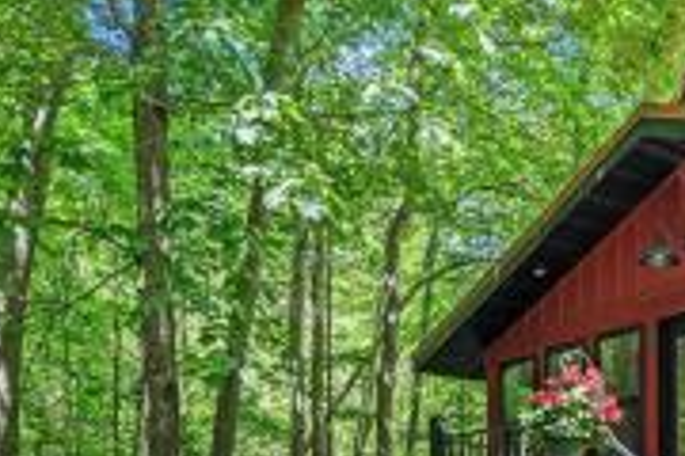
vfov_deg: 24.2
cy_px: 562
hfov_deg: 36.6
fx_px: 951
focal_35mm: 50
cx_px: 643
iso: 250
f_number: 8
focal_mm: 20
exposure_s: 1/60
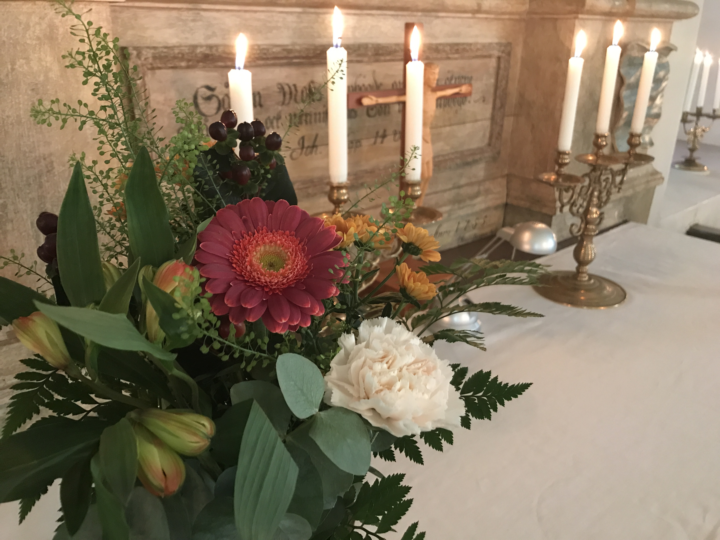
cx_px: 360
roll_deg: -1.5
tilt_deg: -21.7
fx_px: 582
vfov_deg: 49.7
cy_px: 270
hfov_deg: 63.4
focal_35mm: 28
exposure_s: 1/8
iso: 80
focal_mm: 3.99
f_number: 1.8
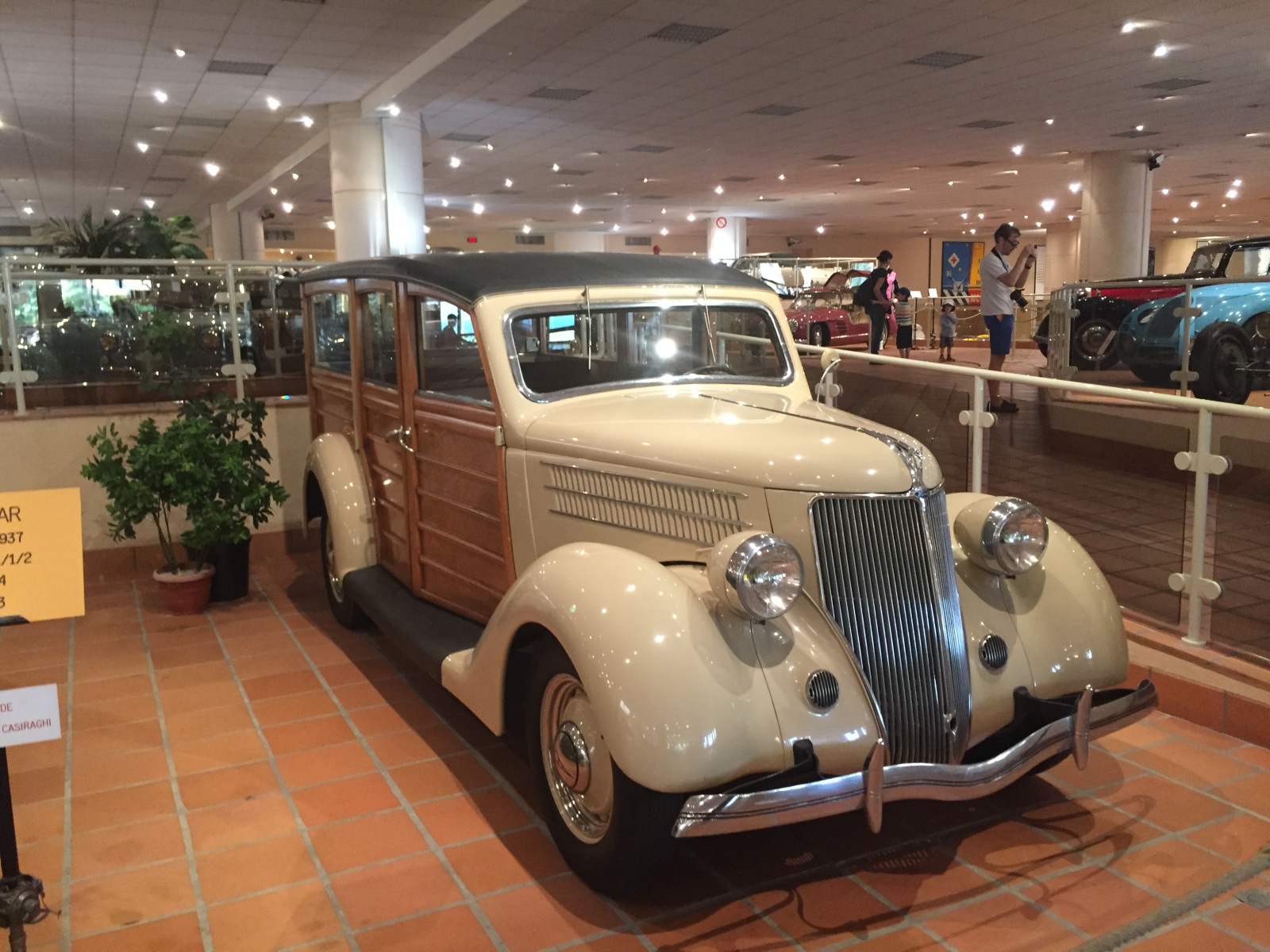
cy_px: 476
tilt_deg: -7.9
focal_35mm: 29
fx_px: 1064
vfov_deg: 48.2
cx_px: 635
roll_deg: +0.8
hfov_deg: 61.7
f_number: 2.2
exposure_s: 1/20
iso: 250
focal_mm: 4.15
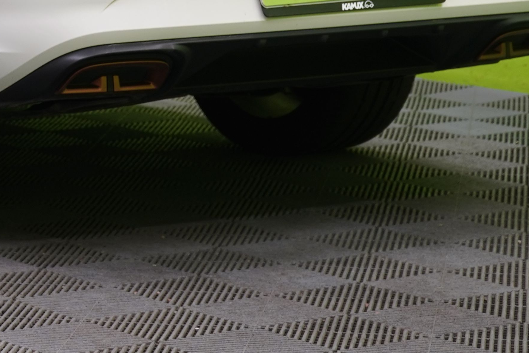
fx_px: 2733
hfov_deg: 10.8
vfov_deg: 7.2
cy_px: -243
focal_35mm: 186
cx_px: -125
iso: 400
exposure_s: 1/30
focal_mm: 55
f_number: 5
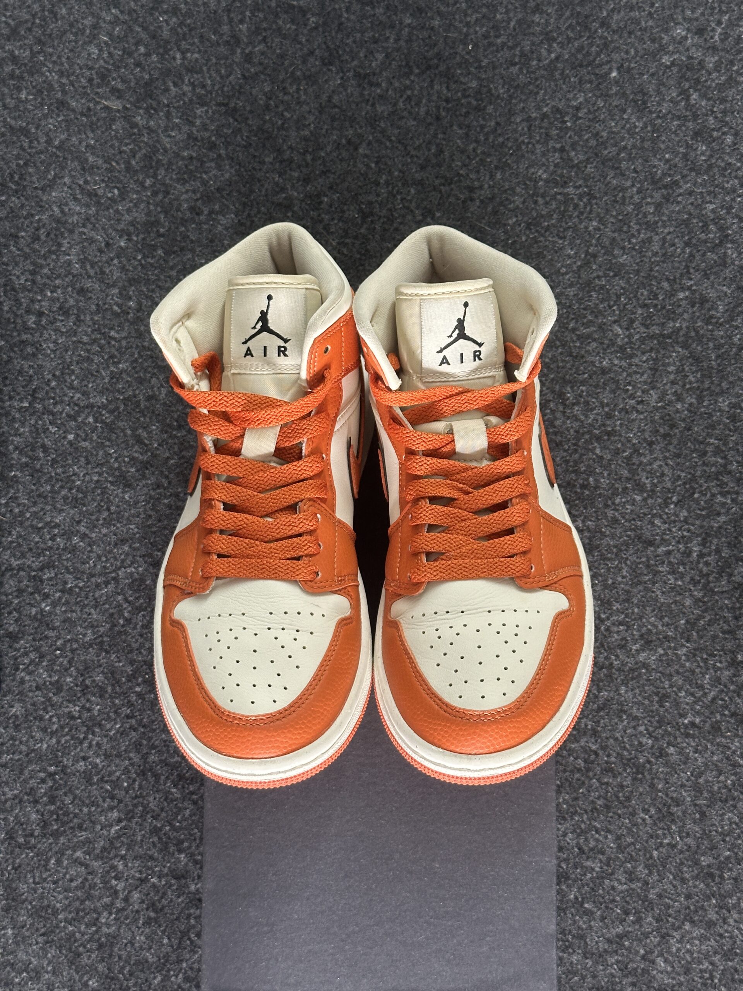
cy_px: 496
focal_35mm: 48
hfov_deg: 30.3
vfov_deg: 39.7
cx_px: 372
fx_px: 1374
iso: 200
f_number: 1.78
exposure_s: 1/50
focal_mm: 6.86
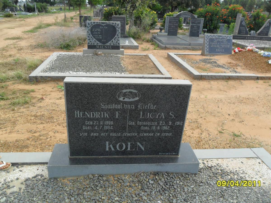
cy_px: 102
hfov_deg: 65.3
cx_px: 136
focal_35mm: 27
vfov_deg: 51.4
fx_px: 211
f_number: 3.5
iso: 100
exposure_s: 1/350
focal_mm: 4.9
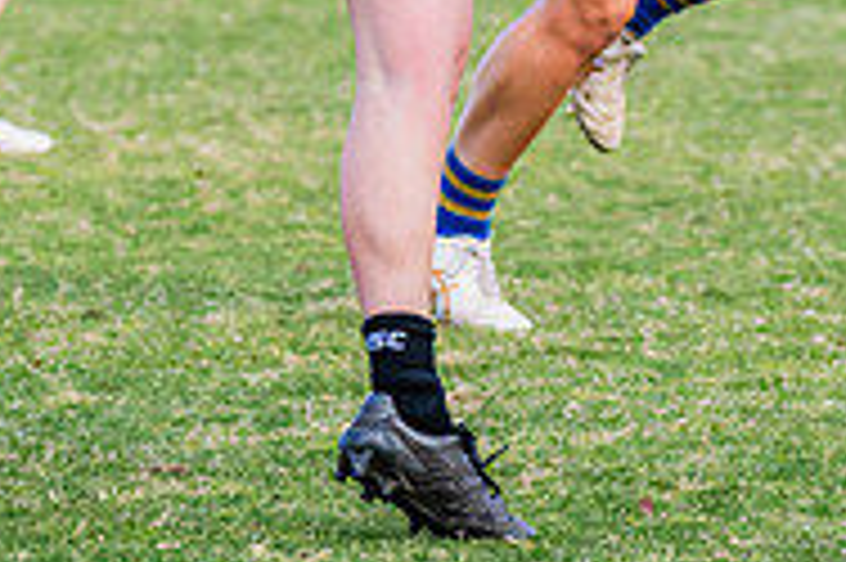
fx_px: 17445
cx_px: 702
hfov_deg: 2.8
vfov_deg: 1.8
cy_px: -177
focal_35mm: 743
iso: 800
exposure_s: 1/1600
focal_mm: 195
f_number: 5
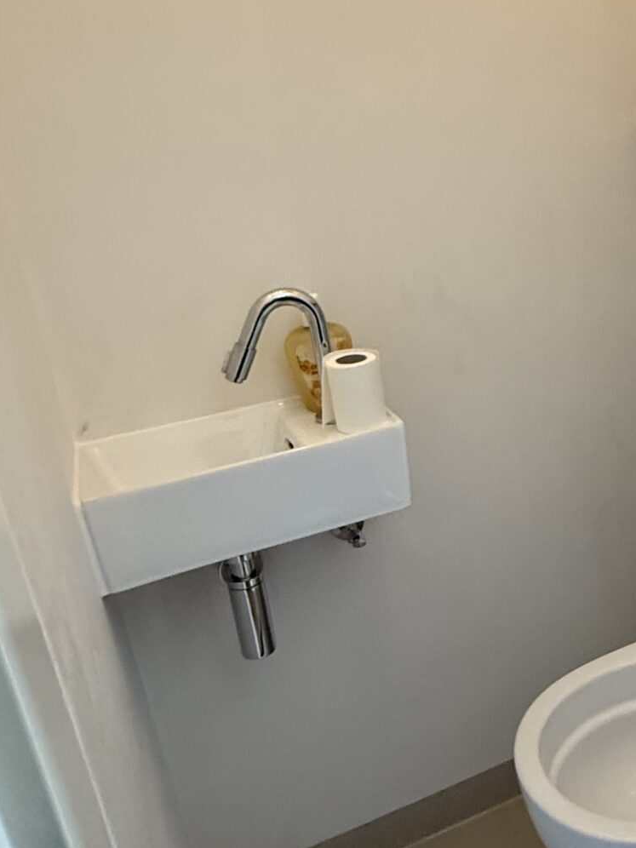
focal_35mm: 36
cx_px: 529
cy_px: 402
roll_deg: +4.7
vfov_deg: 51.3
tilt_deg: -20.1
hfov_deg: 37.9
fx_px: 882
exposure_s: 1/50
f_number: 2.2
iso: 500
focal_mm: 2.22
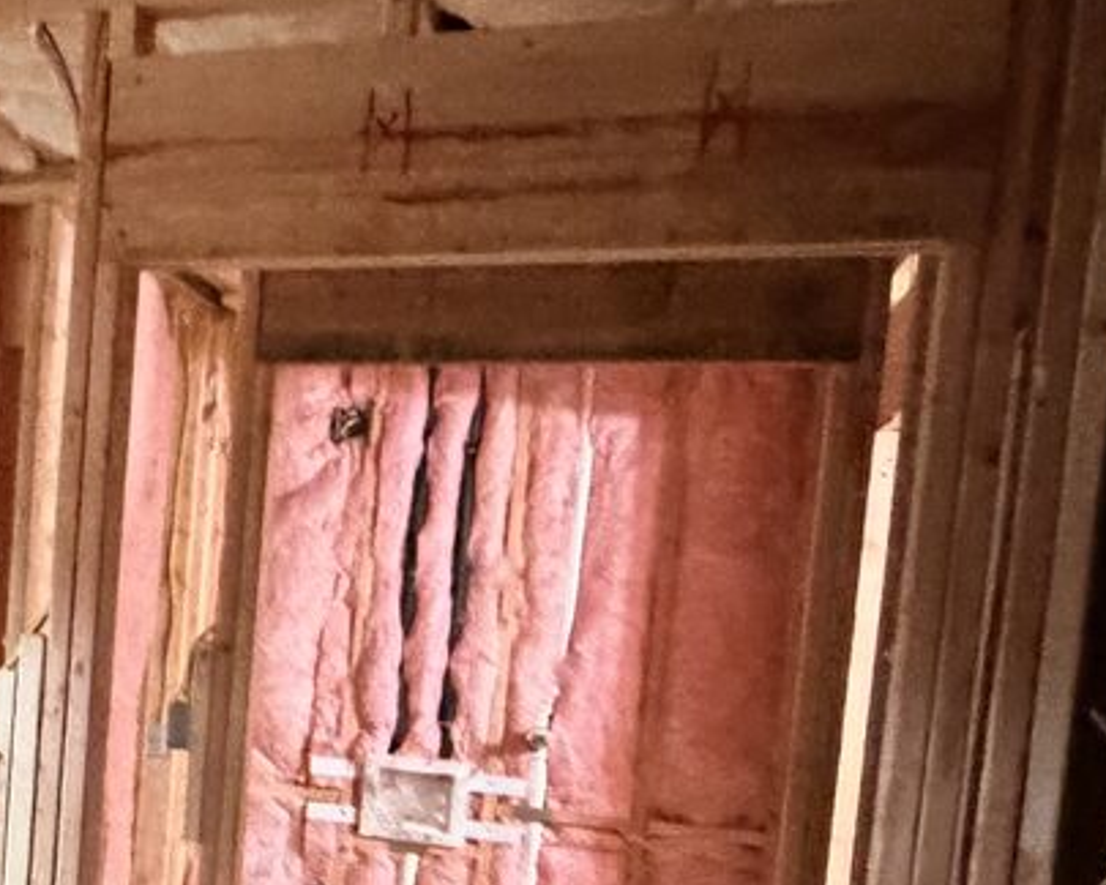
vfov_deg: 27.6
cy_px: 699
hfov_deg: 29.4
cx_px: -257
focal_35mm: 54
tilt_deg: +1.1
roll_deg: -3.9
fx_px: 1768
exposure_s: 1/40
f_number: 2.2
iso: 1250
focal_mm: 2.22
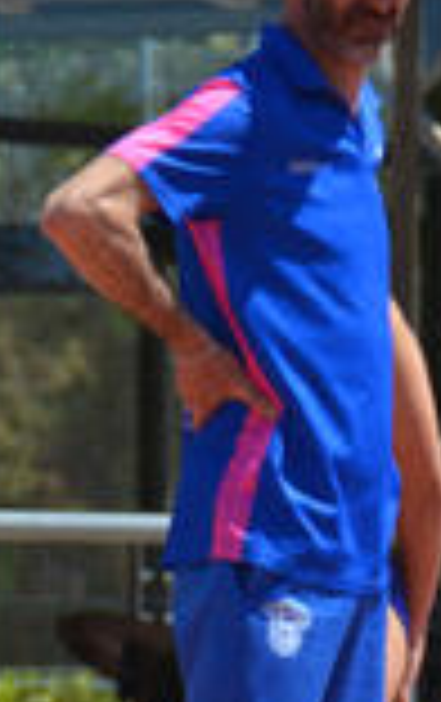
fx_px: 13507
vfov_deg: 3.0
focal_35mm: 705
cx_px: 590
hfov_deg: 1.9
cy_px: 1076
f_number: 6
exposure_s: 1/1600
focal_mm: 120
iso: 400
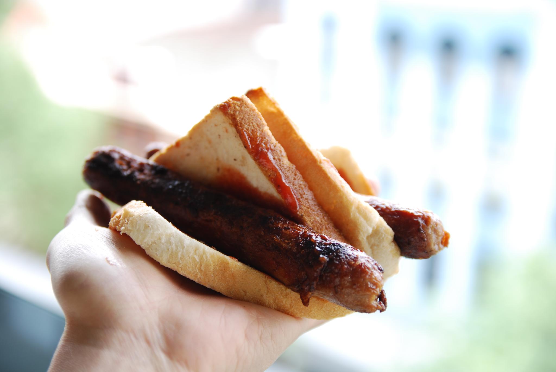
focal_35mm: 75
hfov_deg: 27.0
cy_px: 186
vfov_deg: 18.2
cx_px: 278
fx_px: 1160
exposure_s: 1/60
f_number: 2.8
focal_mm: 50
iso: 100
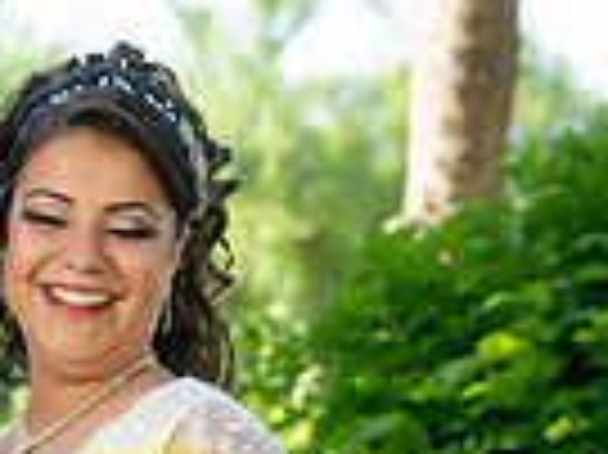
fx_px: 3440
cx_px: 23
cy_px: 778
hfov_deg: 10.0
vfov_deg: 7.4
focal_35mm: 196
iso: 500
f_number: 4
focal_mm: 61
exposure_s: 1/500
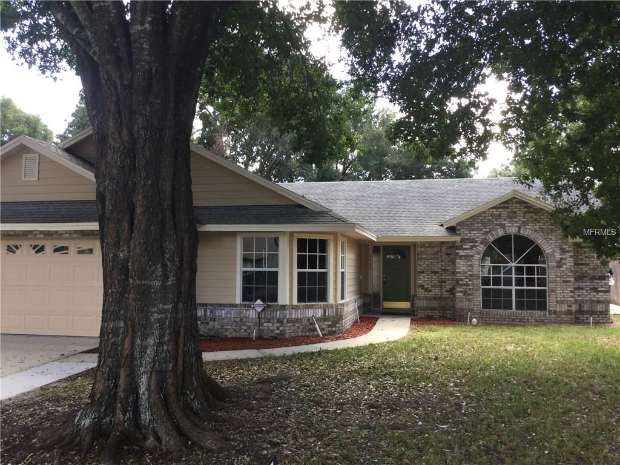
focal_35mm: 31
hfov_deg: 58.4
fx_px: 555
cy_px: 232
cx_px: 310
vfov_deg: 45.4
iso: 40
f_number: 2.4
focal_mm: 3.3
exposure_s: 1/120
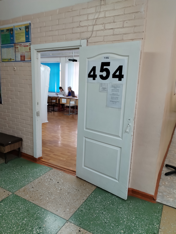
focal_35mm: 26
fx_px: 176
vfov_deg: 67.3
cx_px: 88
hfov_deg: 53.1
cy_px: 117
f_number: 1.8
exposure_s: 1/33.3
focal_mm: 4.75
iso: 402
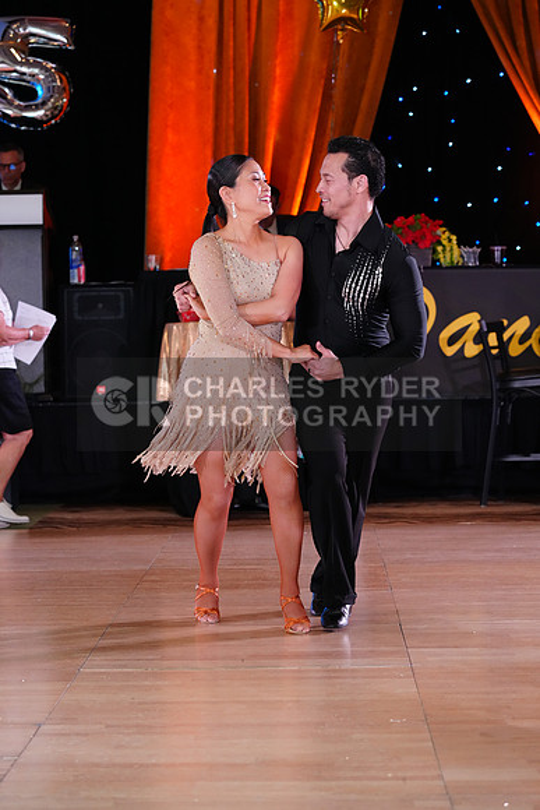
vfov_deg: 19.5
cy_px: 405
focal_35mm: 105
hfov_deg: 13.0
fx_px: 2361
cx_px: 270
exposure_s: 1/250
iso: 3200
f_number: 5
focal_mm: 105
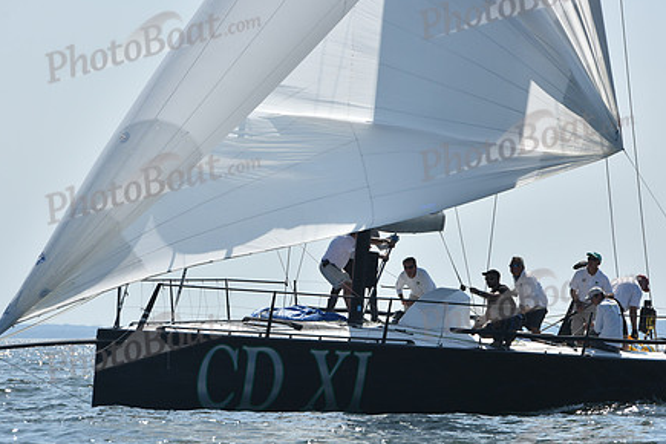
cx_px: 341
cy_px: 243
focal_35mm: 260
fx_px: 4810
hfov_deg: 7.9
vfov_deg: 5.3
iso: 250
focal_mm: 195
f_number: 9
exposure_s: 1/1250
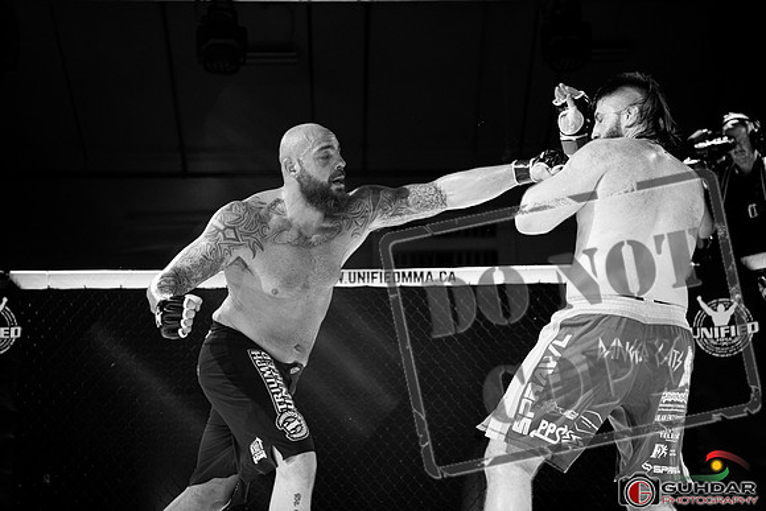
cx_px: 383
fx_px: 1319
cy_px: 256
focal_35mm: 62
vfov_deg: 21.9
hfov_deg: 32.4
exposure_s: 1/1000
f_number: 2.8
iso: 1800
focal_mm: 62
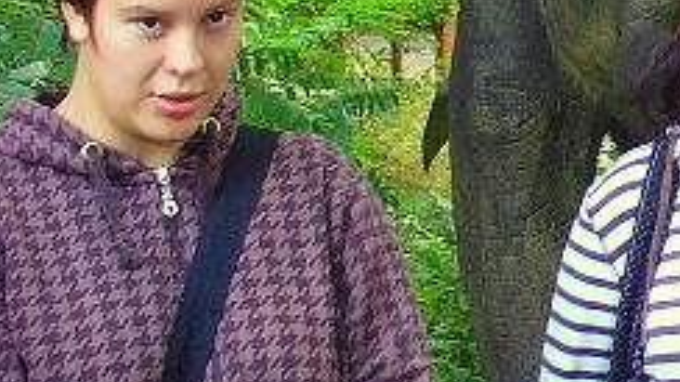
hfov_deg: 12.2
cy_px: 290
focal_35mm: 169
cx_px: 1009
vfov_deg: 7.2
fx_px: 3046
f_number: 2.8
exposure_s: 1/25
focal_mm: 6.1
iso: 150
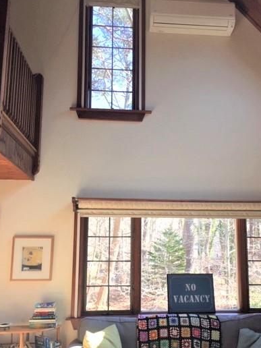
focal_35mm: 36
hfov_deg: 39.5
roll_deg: -0.3
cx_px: 156
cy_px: 198
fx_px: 362
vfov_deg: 51.2
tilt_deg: +7.4
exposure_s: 1/120
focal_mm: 4.15
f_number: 2.2
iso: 32
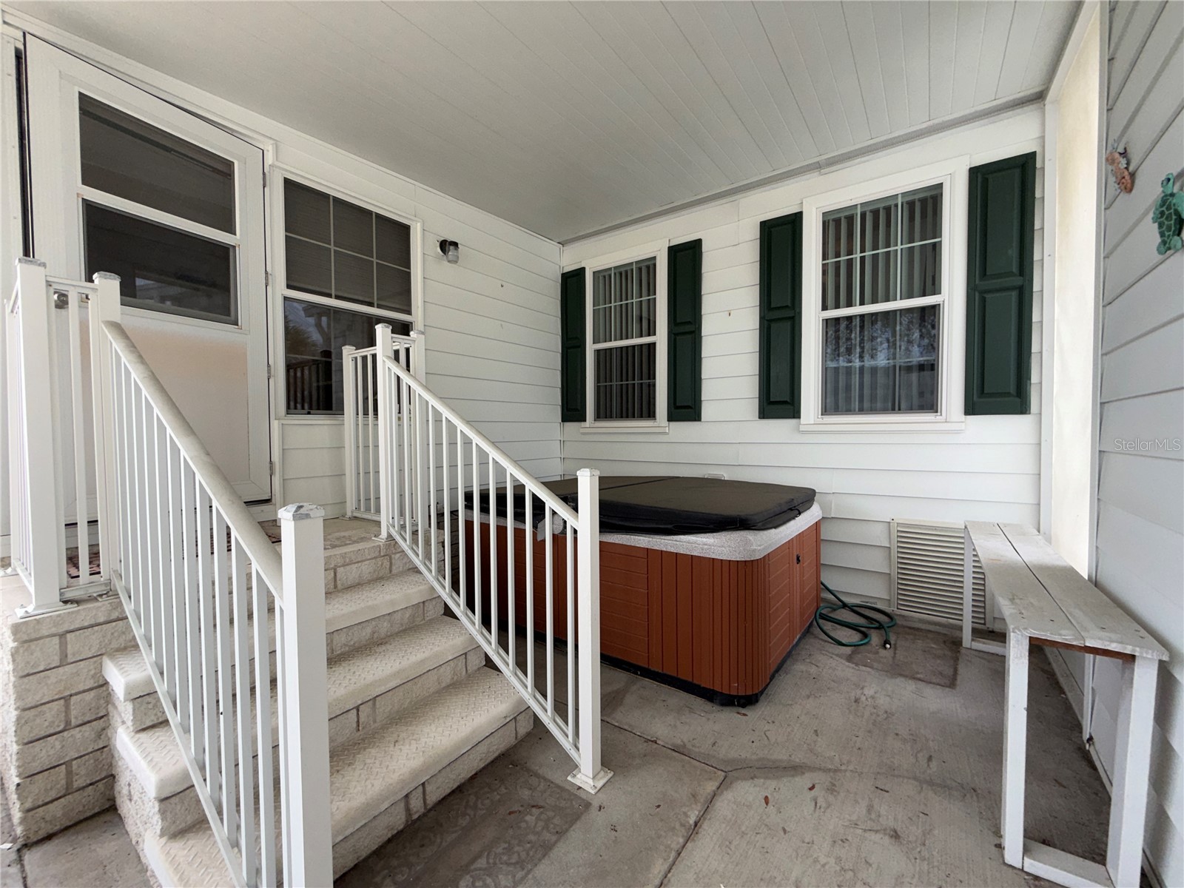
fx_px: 479
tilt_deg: -1.1
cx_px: 592
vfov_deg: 85.7
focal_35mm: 14
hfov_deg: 102.1
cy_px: 444
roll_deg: -0.1
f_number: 2.2
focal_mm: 2.22
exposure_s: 1/122
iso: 32
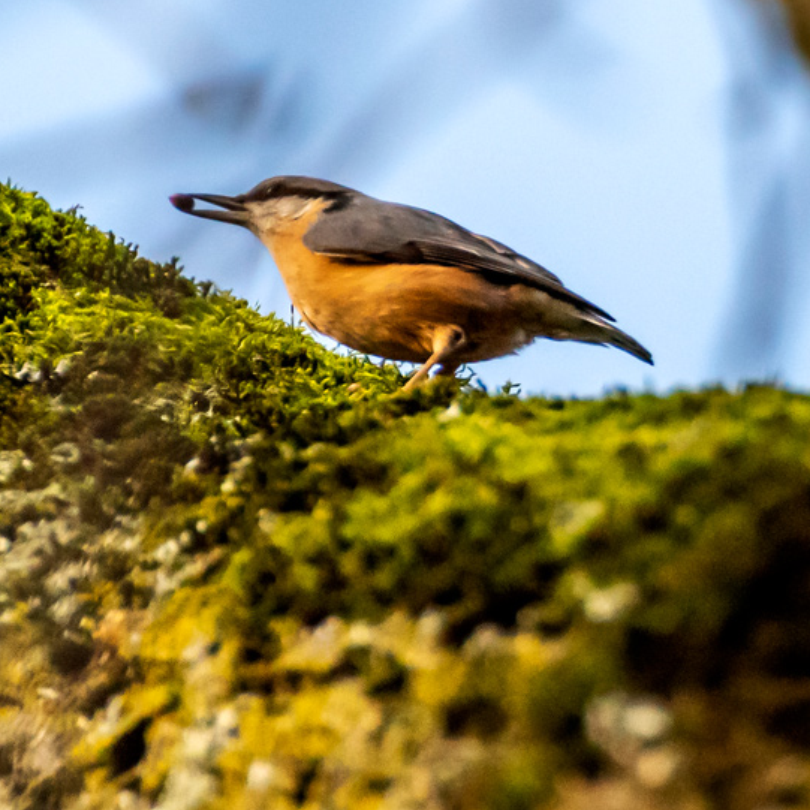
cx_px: 362
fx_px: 13104
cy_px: 307
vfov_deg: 3.5
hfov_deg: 3.5
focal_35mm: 495
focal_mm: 300
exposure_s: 1/2000
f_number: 5.6
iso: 1600
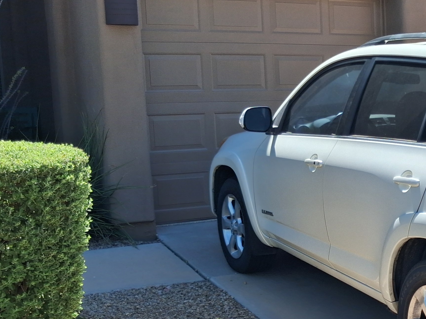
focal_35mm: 64
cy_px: 207
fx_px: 788
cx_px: 449
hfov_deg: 28.0
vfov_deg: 22.9
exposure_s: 1/461
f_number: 1.8
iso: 25
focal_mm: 4
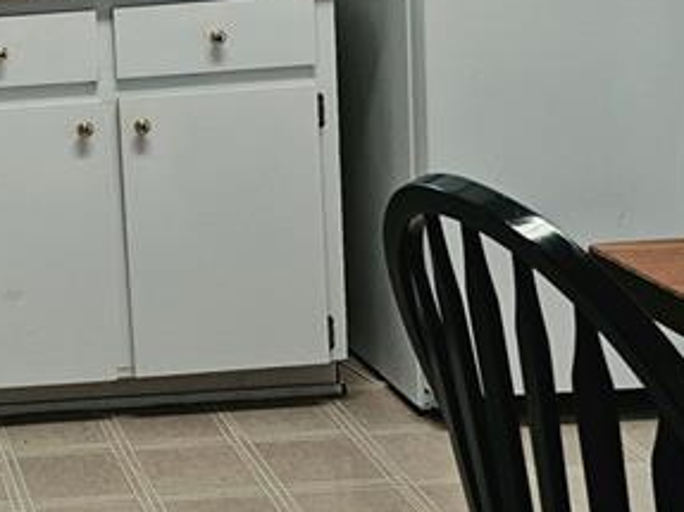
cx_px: -203
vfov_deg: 17.4
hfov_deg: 21.6
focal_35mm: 82
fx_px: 1620
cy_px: -36
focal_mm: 6.3
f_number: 1.7
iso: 100
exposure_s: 1/120
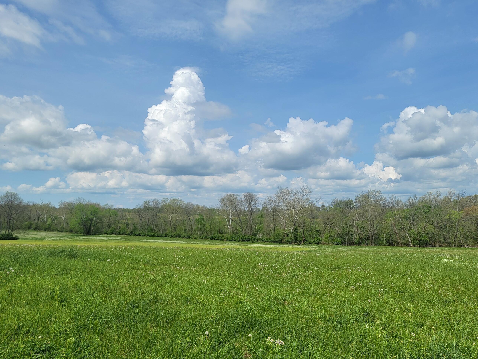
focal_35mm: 28
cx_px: 240
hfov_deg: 63.4
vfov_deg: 49.7
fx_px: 387
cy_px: 194
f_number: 1.8
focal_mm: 6.7
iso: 16
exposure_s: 1/1930
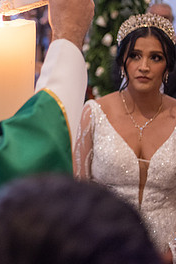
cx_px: -21
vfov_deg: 26.1
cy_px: 82
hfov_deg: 17.1
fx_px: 565
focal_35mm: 77
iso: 2000
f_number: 2
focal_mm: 35
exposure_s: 1/250
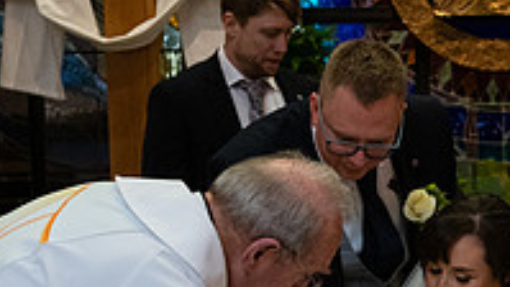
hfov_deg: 17.5
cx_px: 382
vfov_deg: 9.9
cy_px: 224
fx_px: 1650
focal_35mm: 122
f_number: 3.5
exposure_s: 1/160
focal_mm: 40
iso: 1000
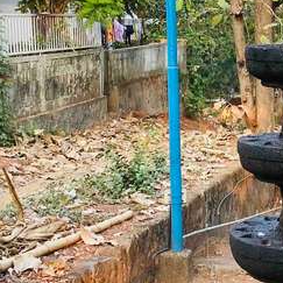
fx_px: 897
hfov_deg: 17.3
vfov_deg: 17.9
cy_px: 98
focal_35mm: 97
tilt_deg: -5.7
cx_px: 317
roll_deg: +0.4
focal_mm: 4.25
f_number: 1.8
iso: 64
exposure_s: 1/121
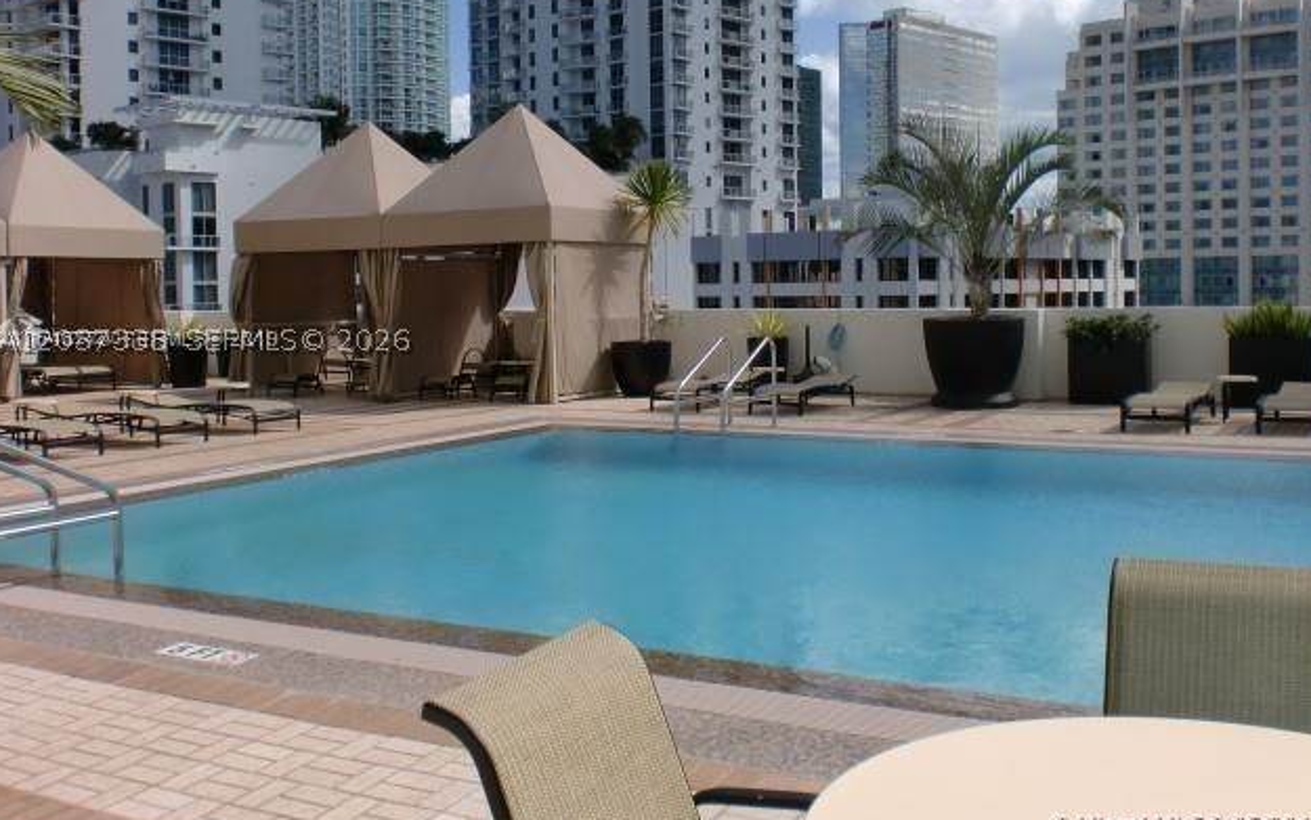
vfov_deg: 33.5
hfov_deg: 51.5
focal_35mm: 38
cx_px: 663
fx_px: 1358
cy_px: 340
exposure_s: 1/500
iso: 64
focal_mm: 6.3
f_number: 5.6
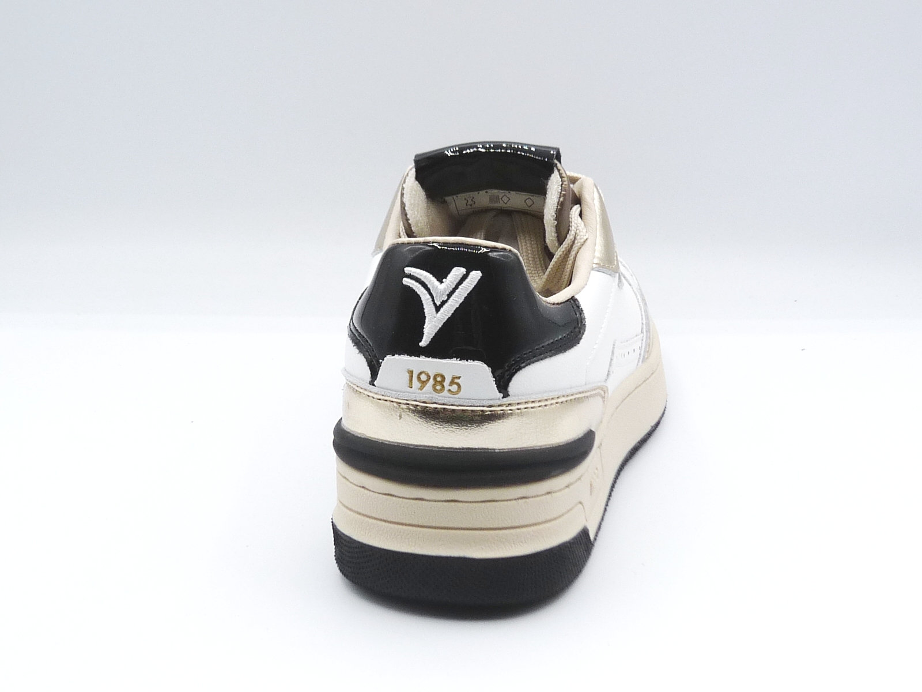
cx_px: 461
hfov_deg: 37.5
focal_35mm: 51
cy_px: 346
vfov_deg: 28.6
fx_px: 1358
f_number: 4.5
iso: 100
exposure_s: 1/200
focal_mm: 5.1
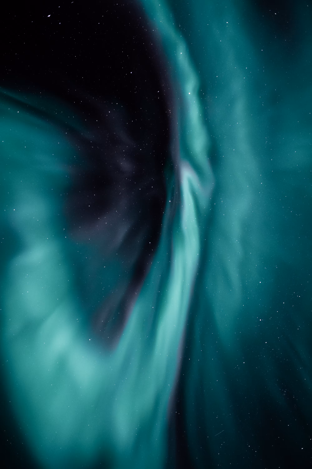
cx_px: 156
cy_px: 234
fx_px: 312
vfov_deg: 73.7
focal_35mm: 24
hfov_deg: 53.1
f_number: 1.6
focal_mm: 16
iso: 2000
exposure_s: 1.6
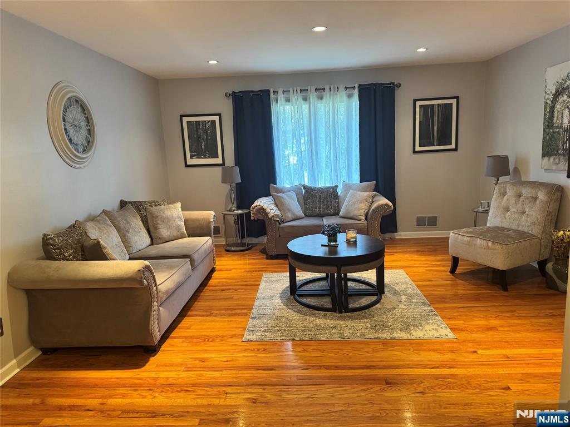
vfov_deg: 56.8
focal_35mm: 24
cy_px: 214
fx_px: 395
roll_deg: +3.0
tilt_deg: -10.2
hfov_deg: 71.6
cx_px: 285
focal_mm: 6.76
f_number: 1.78
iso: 400
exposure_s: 1/60
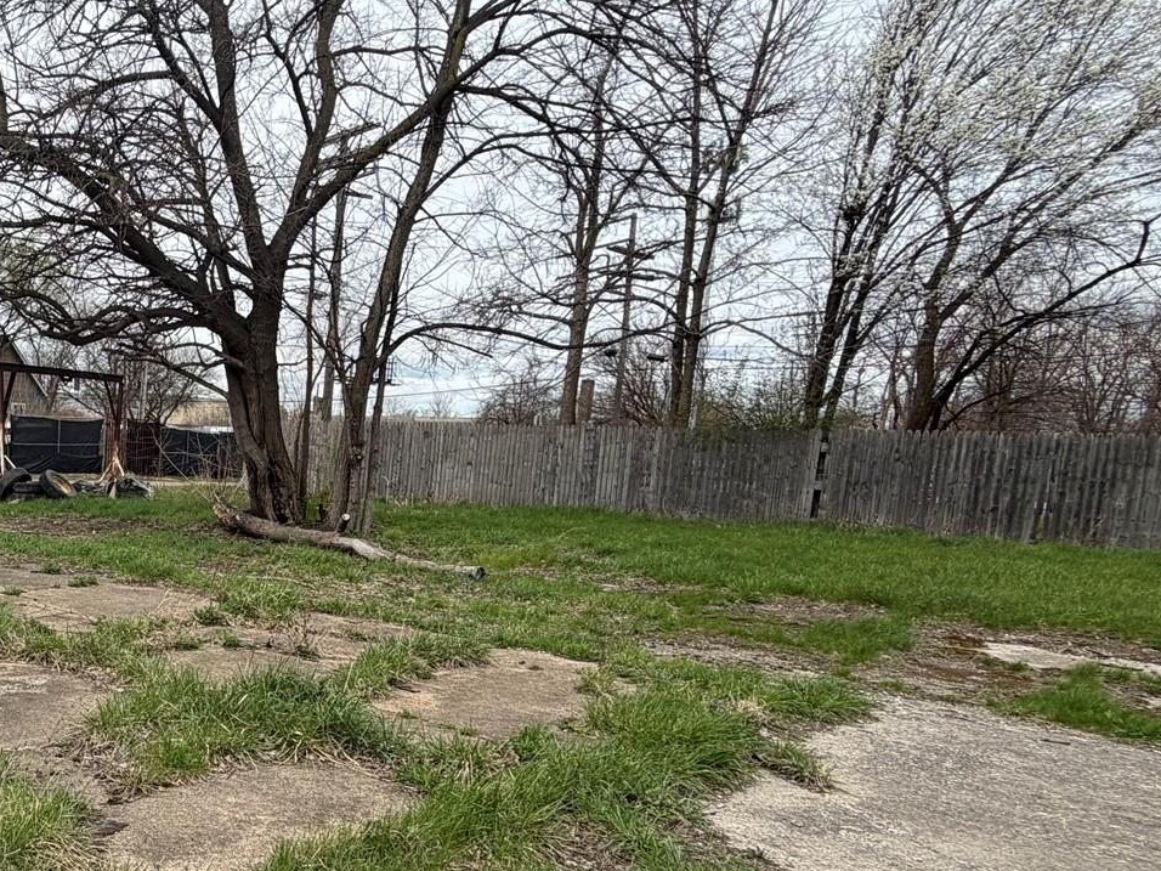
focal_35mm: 30
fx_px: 1006
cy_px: 556
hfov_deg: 50.4
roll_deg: -2.7
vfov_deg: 46.3
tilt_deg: -7.7
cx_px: 43
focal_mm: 2.22
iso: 20
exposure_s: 1/770
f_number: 2.2
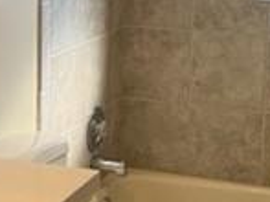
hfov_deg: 17.4
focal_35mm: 113
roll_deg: -1.6
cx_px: 119
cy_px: 13
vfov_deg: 13.0
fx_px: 881
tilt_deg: -9.1
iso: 64
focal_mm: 5.7
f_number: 1.5
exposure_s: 1/138
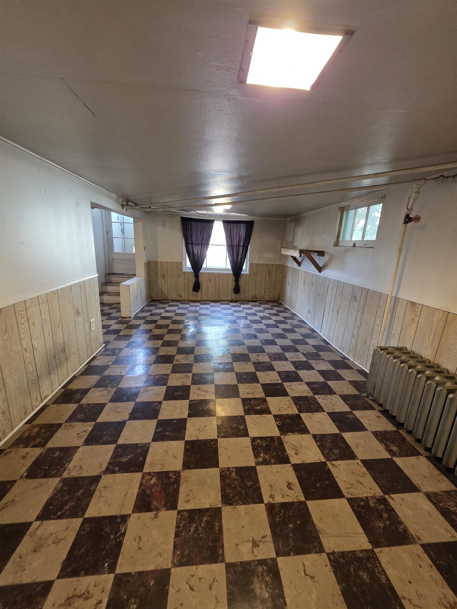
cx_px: 228
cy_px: 304
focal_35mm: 13
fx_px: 229
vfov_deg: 106.2
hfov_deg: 89.9
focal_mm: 2.2
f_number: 1.9
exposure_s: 1/60
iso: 500
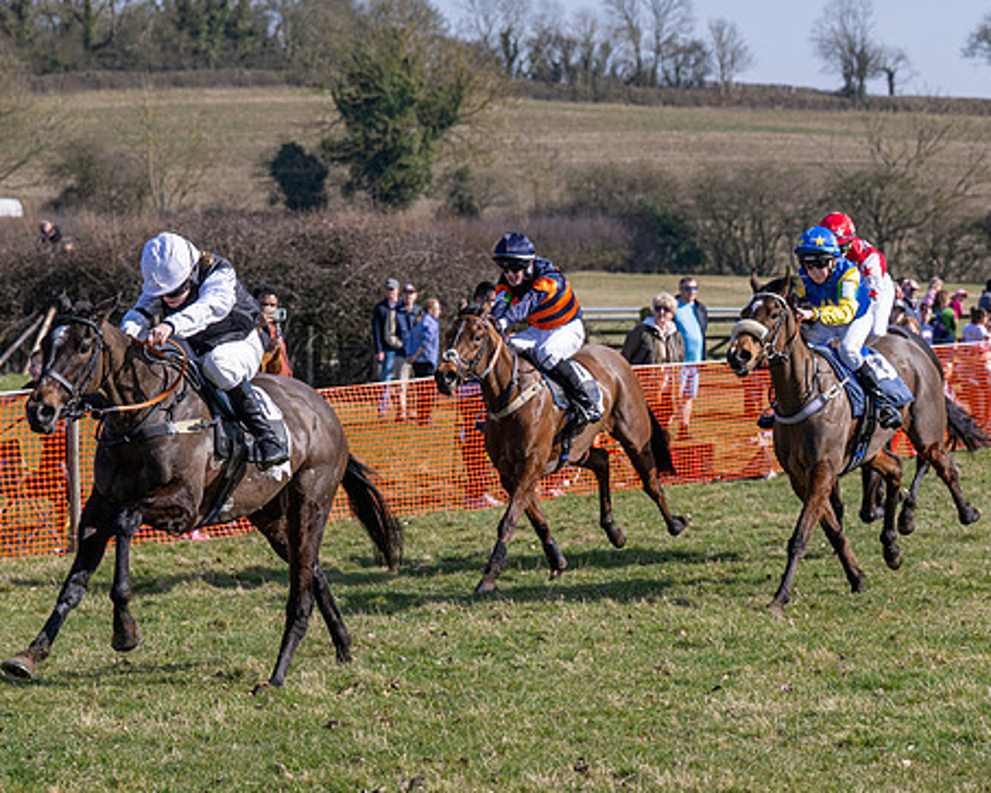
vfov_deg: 9.5
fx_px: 4750
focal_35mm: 162
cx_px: 335
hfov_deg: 11.9
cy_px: 428
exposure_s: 1/1600
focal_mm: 88
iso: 200
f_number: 5
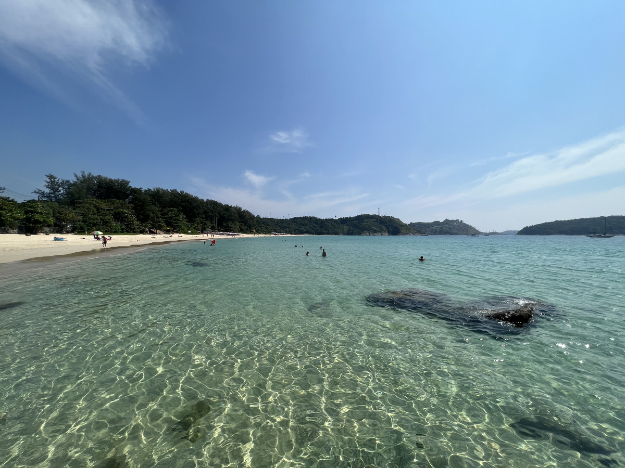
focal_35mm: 13
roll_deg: +0.0
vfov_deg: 89.9
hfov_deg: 106.2
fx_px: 235
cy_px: 234
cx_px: 312
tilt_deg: +0.3
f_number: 1.8
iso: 32
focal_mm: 1.57
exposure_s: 1/3922
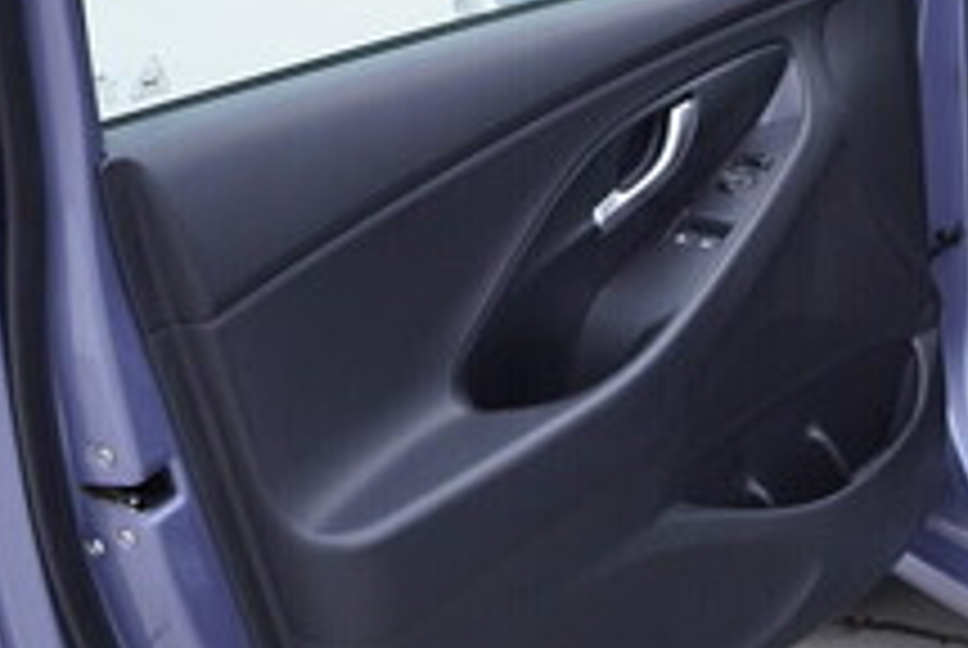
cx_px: 1099
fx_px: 2477
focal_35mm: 92
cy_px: 254
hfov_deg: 20.9
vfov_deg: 14.9
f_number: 3.2
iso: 125
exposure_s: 1/50
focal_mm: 24
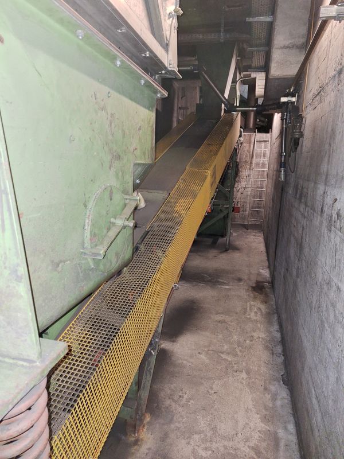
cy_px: 230
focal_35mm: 23
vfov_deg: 73.9
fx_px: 305
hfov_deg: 58.9
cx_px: 172
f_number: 1.8
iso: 400
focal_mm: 5.54
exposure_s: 1/25
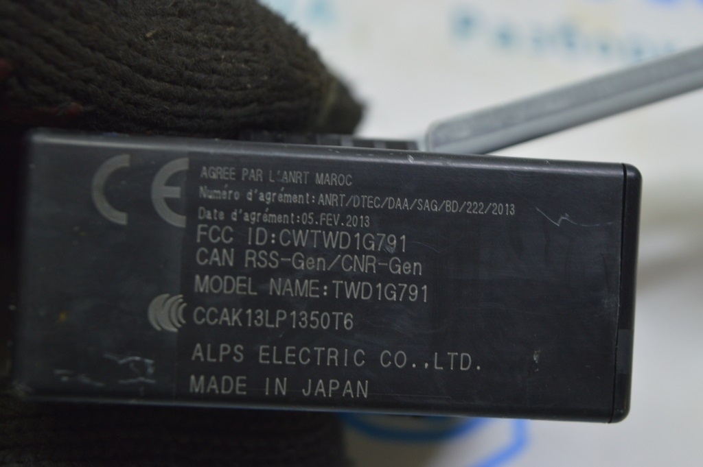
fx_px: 1346
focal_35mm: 69
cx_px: 352
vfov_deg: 19.7
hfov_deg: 29.3
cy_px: 234
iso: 400
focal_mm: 46
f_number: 5.6
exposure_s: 1/25
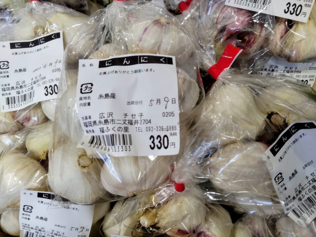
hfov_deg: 71.6
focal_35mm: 24
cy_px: 118
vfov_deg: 56.8
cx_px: 158
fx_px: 219
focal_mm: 3.43
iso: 103
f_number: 2
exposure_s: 1/50
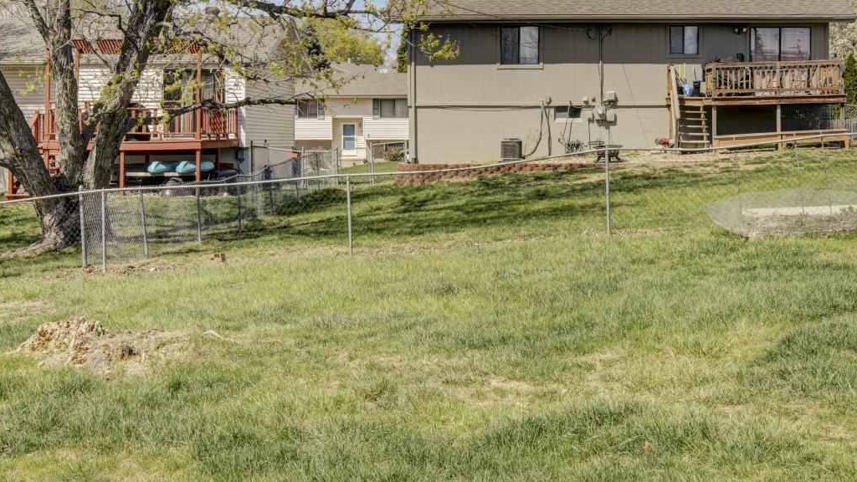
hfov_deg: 38.4
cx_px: 485
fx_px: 1227
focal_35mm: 54
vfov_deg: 22.1
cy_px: 138
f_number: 8
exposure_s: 1/500
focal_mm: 22
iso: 400
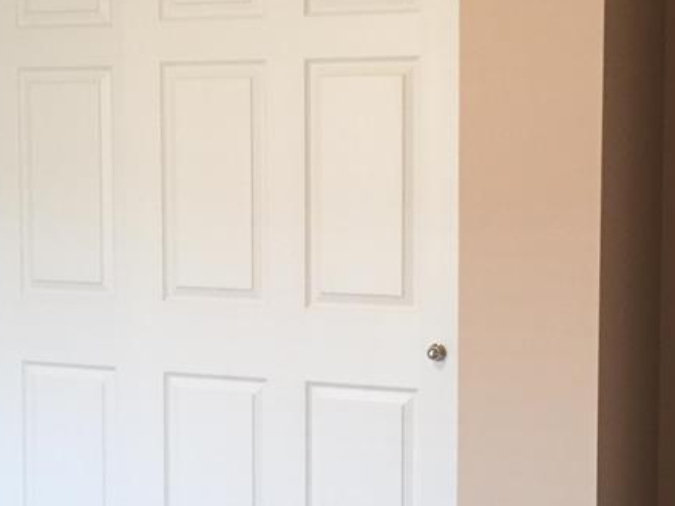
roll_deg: +0.1
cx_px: 399
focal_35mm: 68
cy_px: 264
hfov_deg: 28.5
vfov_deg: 21.6
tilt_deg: -2.7
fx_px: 1326
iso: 160
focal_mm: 4.15
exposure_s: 1/30
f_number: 2.2
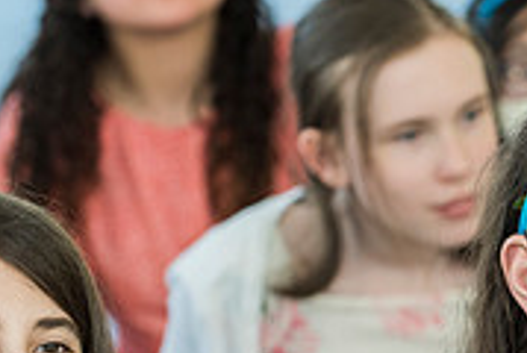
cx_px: 704
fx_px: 5924
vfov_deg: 3.4
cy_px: 375
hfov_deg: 5.1
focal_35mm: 404
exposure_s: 1/160
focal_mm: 125
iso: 500
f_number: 4
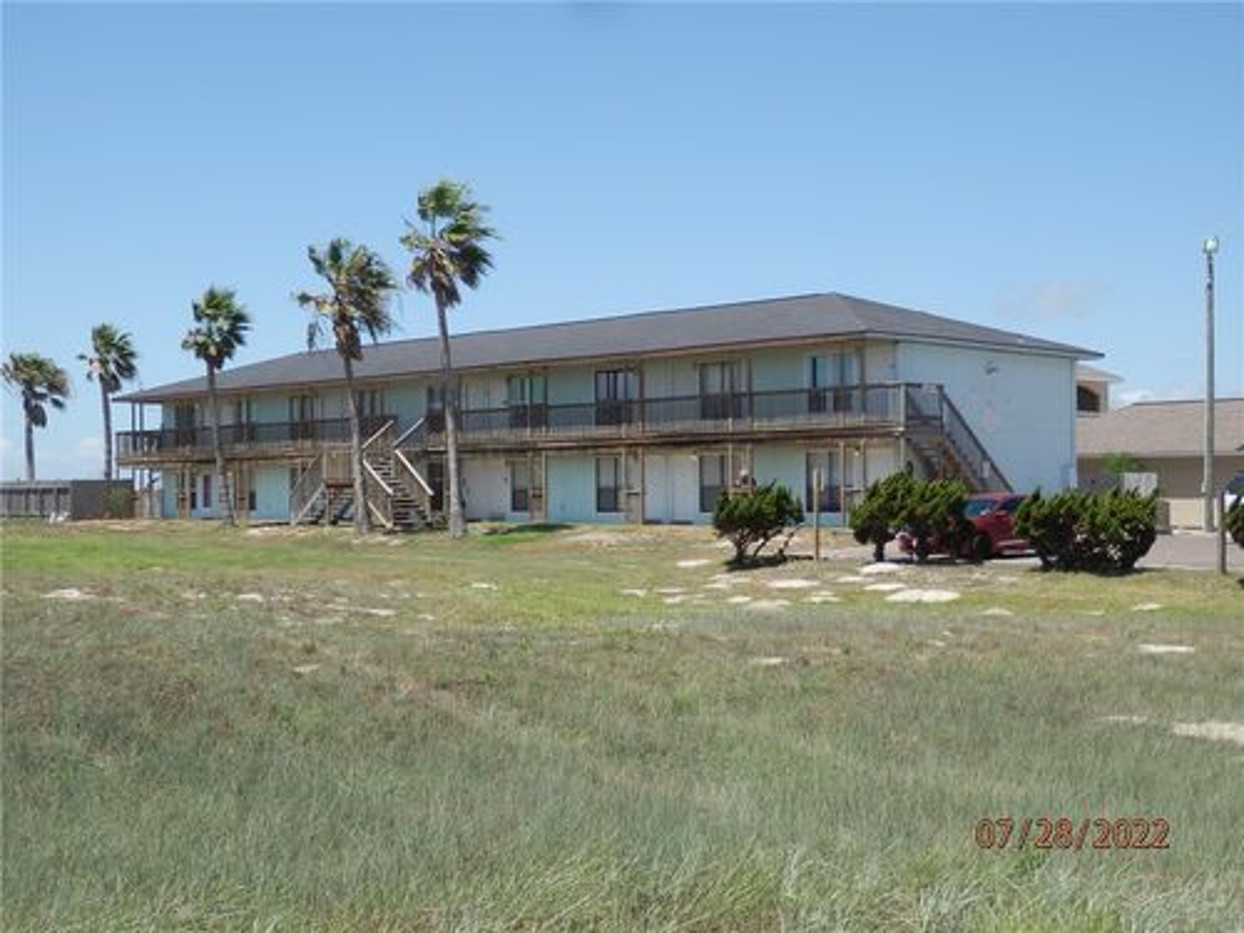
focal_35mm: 45
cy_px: 466
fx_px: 1617
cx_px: 622
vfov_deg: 32.2
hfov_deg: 42.1
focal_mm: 8
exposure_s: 1/640
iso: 80
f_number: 3.8
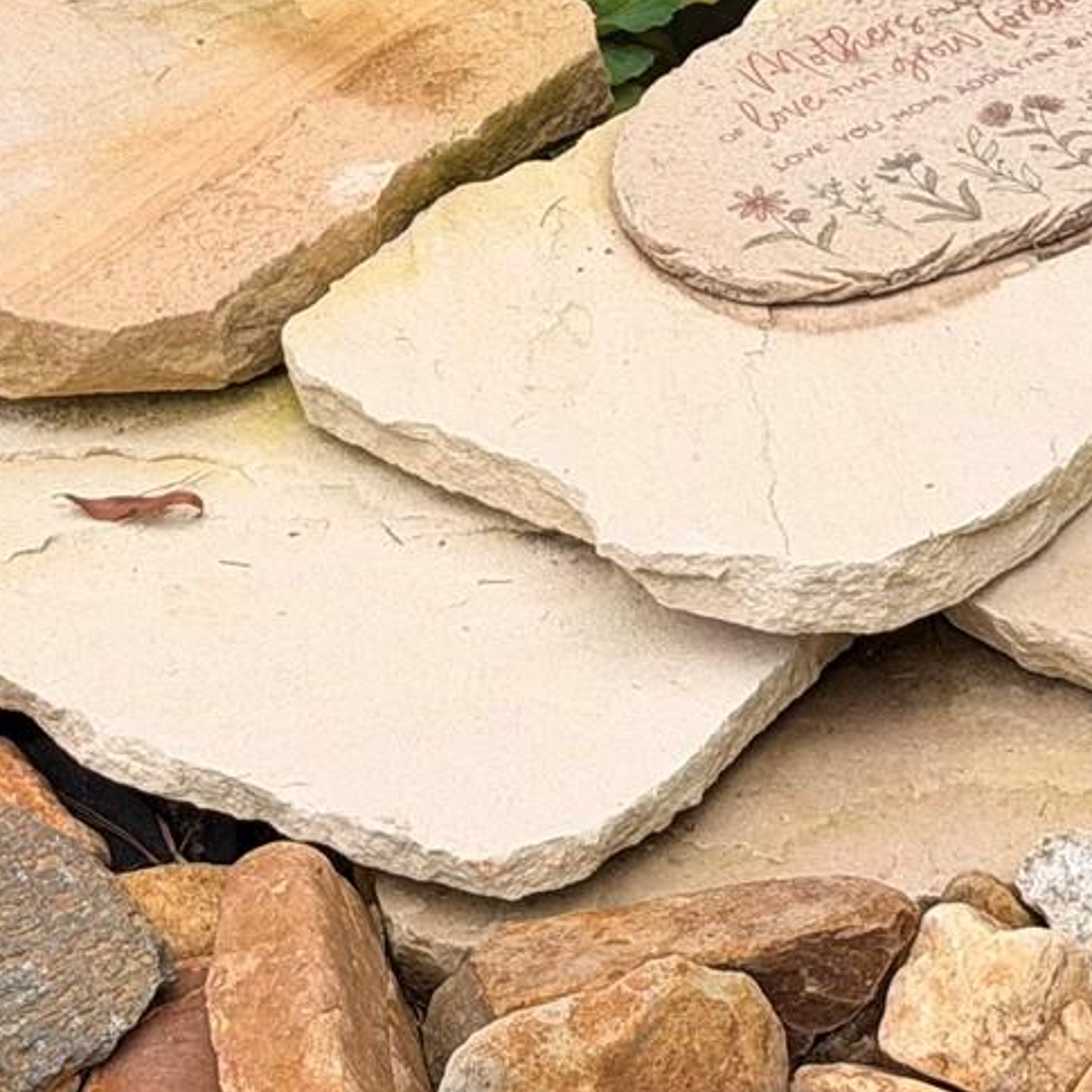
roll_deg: +3.4
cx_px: 489
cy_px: -455
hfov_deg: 9.8
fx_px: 6389
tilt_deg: -29.5
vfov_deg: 9.5
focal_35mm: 179
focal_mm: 6.76
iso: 64
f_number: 1.78
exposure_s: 1/837
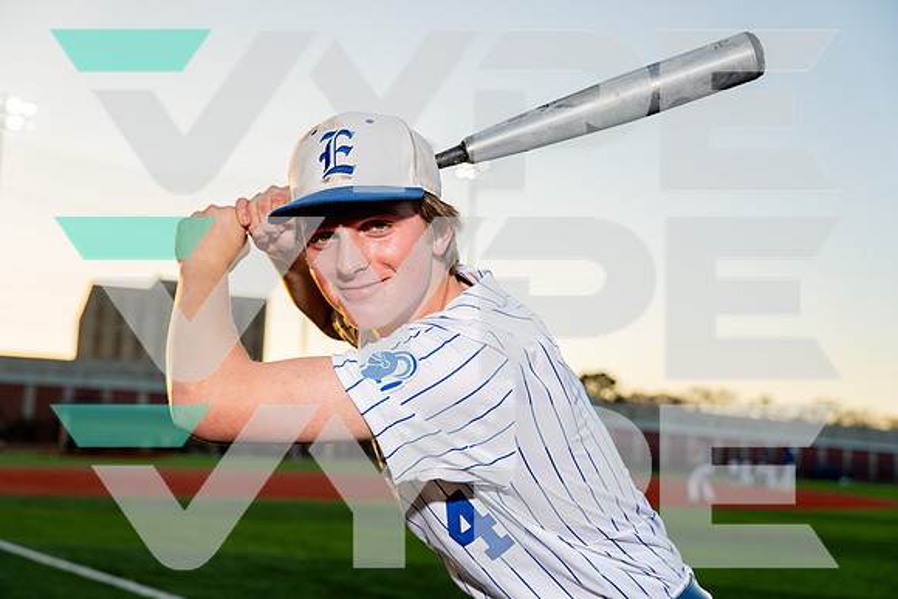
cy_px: 300
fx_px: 1198
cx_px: 449
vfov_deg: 28.1
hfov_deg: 41.1
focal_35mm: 48
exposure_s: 1/250
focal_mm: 48
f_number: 4
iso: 100
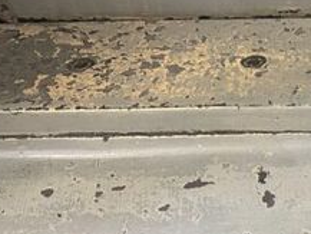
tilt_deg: -48.4
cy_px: 411
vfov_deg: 13.9
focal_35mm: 96
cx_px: 460
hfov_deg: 18.3
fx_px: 863
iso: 250
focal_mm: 5.7
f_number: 1.5
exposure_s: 1/60
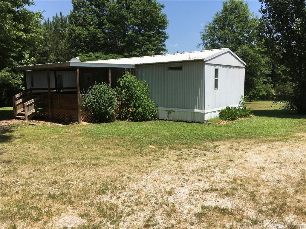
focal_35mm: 29
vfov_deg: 48.2
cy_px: 114
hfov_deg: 61.7
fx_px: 256
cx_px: 153
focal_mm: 4.15
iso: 25
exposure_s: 1/1672
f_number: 2.2
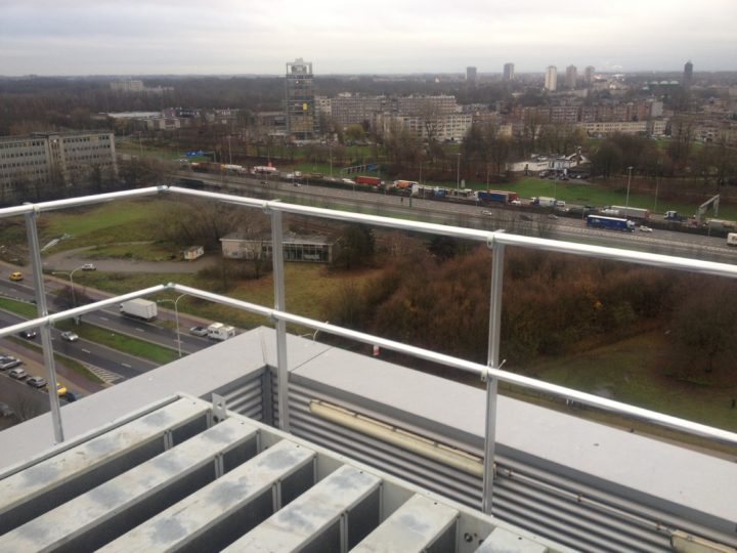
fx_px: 745
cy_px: 276
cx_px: 368
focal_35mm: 35
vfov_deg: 40.7
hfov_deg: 52.6
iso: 64
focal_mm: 4.28
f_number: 2.4
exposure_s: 1/60
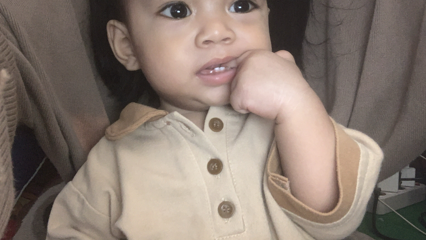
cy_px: 100
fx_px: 395
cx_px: 213
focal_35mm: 35
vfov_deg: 33.7
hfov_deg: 56.6
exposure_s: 1/30
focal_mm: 2.87
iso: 200
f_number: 2.2
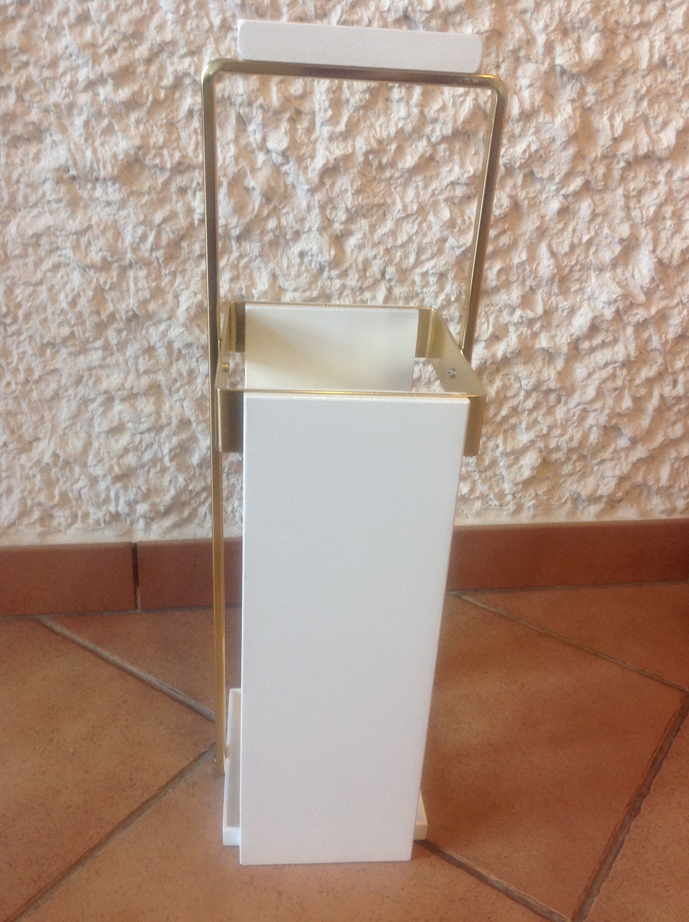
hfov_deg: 40.6
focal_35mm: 35
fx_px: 931
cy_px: 461
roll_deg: -2.3
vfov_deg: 52.7
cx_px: 344
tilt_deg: -25.3
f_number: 2.4
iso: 125
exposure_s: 1/17
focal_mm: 4.28
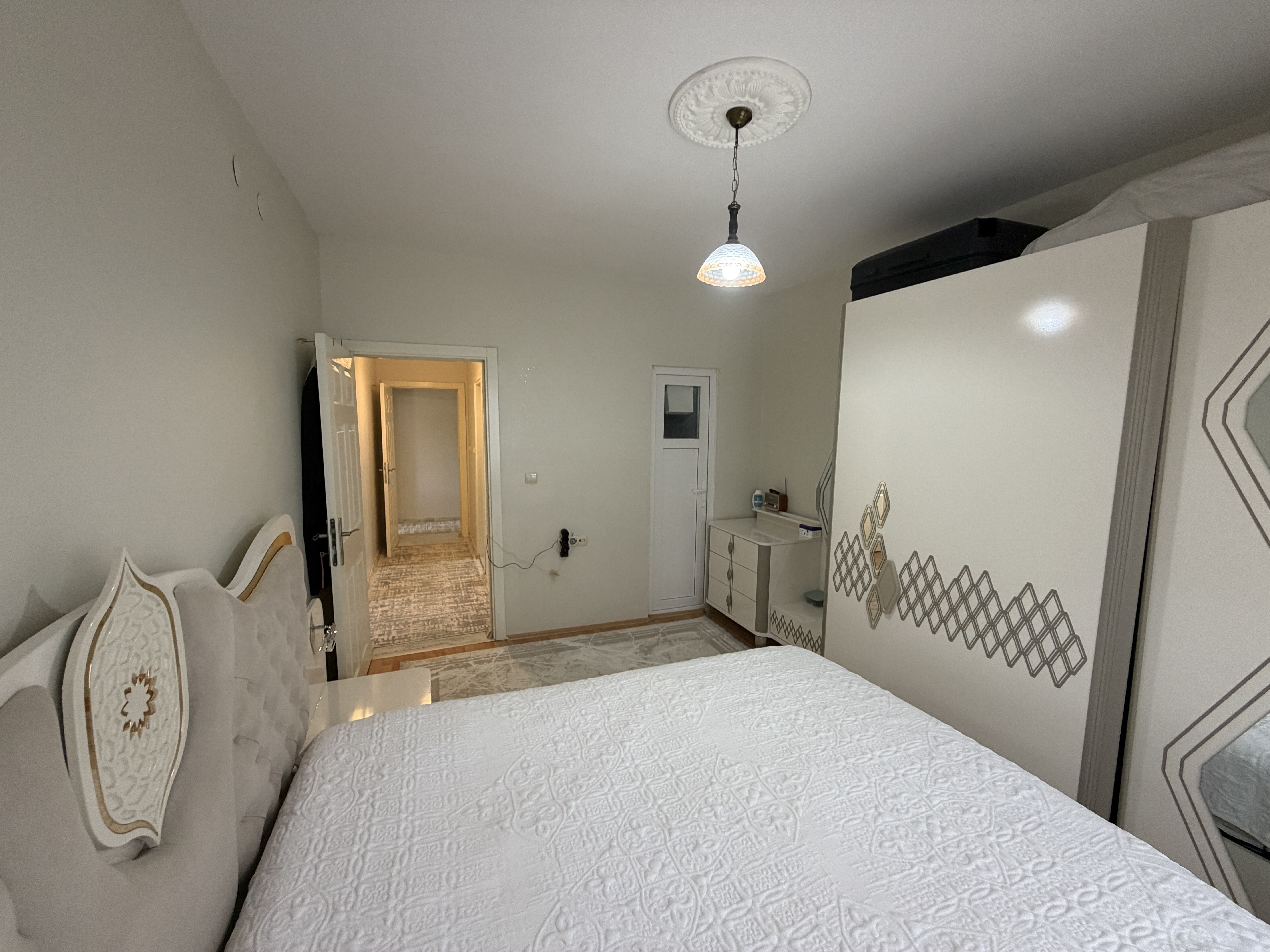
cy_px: 476
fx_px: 514
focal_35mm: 14
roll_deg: +0.1
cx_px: 635
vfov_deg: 85.7
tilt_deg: -6.0
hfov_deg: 102.1
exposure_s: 1/50
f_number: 2.2
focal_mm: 2.22
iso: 250
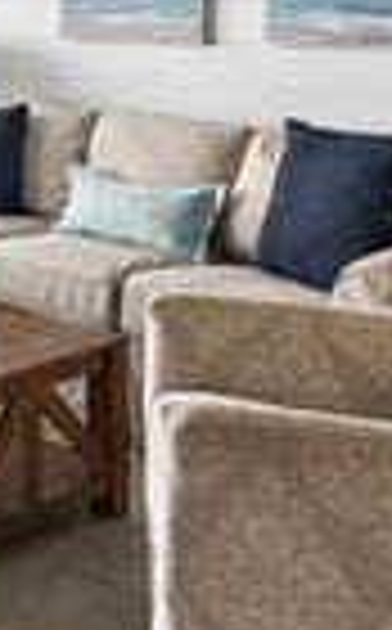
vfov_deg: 30.7
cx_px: -306
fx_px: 1064
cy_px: 2
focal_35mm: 62
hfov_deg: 17.2
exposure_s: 1/1.67
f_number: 8
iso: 100
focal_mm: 17
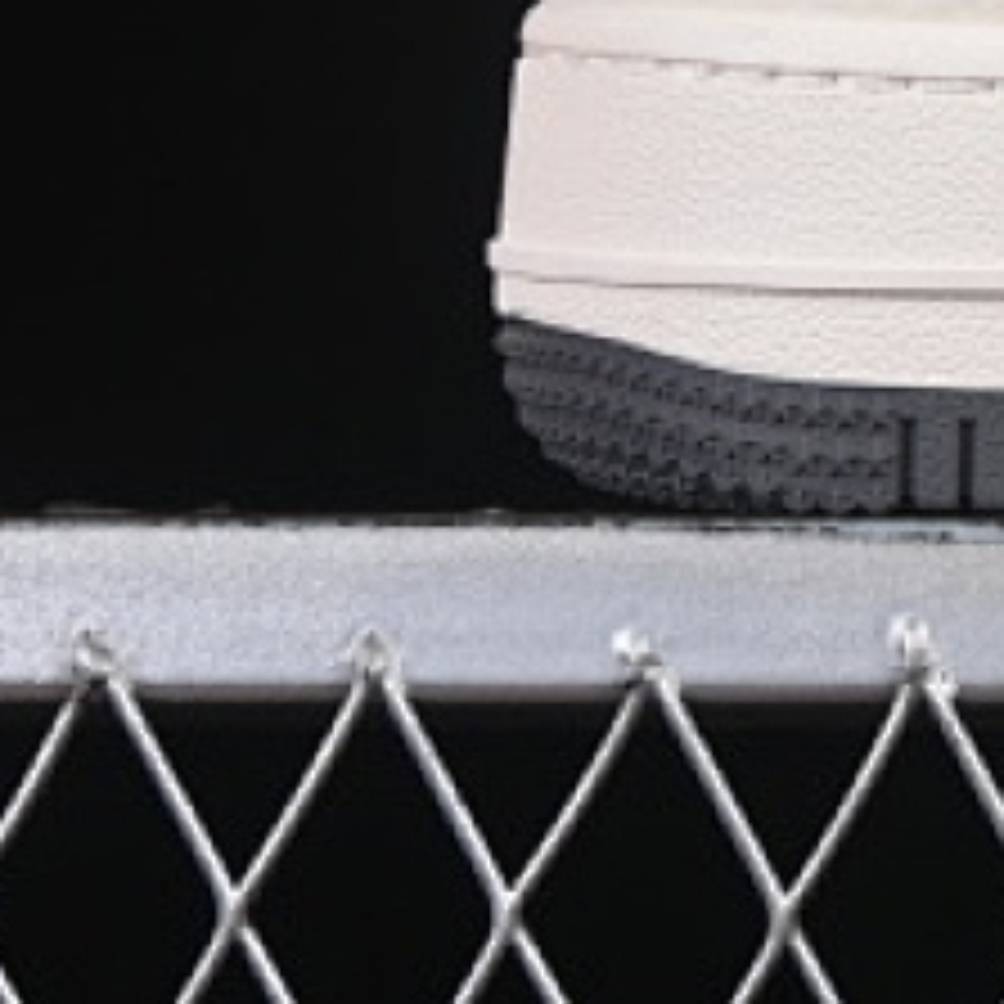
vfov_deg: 5.6
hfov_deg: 5.5
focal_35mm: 309
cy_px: -486
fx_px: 10140
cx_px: 2157
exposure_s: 1/80
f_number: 8
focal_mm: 50
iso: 160
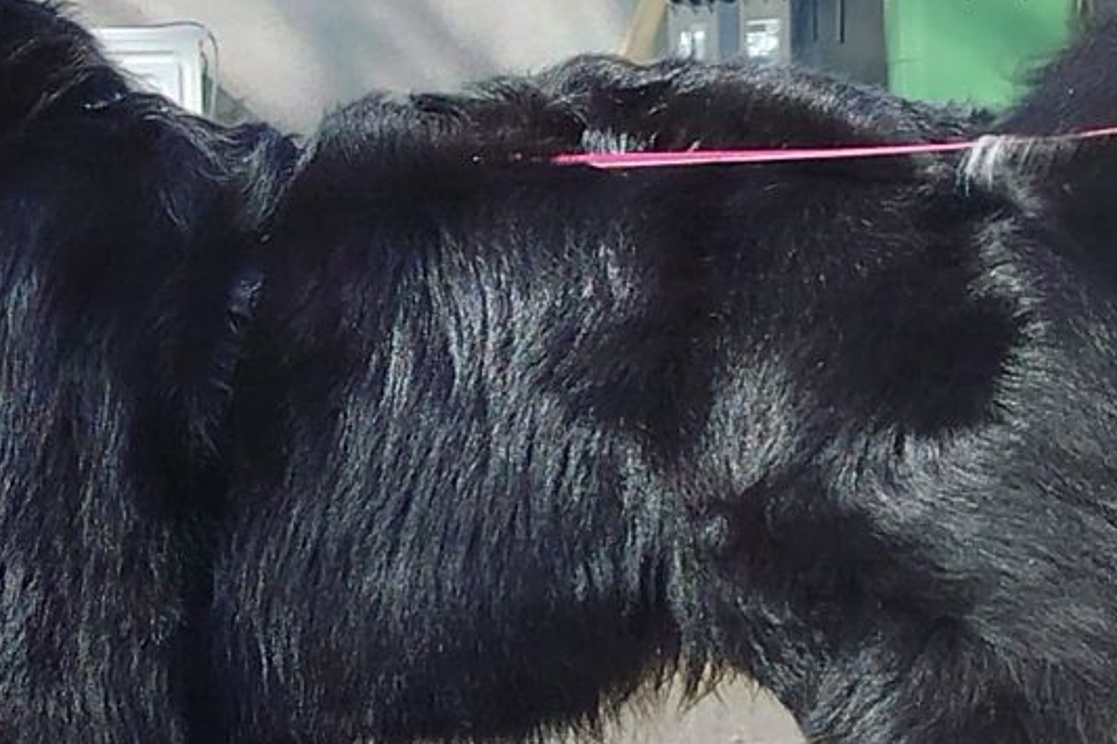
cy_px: 518
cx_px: 342
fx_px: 1489
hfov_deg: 40.4
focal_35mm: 48
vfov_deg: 27.8
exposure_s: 1/12182
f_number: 1.7
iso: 64
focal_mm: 5.24
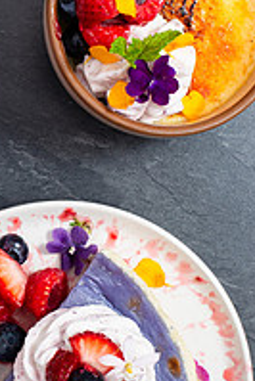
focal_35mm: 113
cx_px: -17
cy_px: 197
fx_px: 1198
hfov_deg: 12.0
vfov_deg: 18.1
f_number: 7.1
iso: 200
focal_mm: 50
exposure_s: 1/200
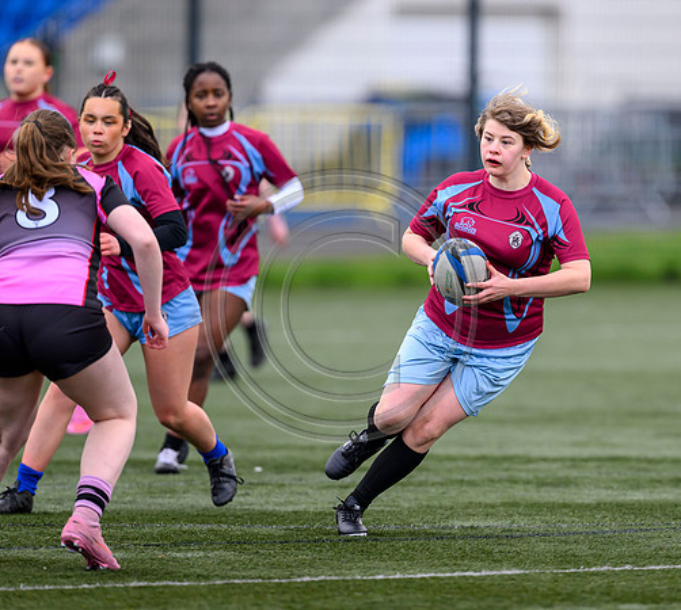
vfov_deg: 3.1
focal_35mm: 533
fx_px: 11272
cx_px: 501
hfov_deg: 3.5
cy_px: 288
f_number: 3.5
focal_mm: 400
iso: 640
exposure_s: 1/1600
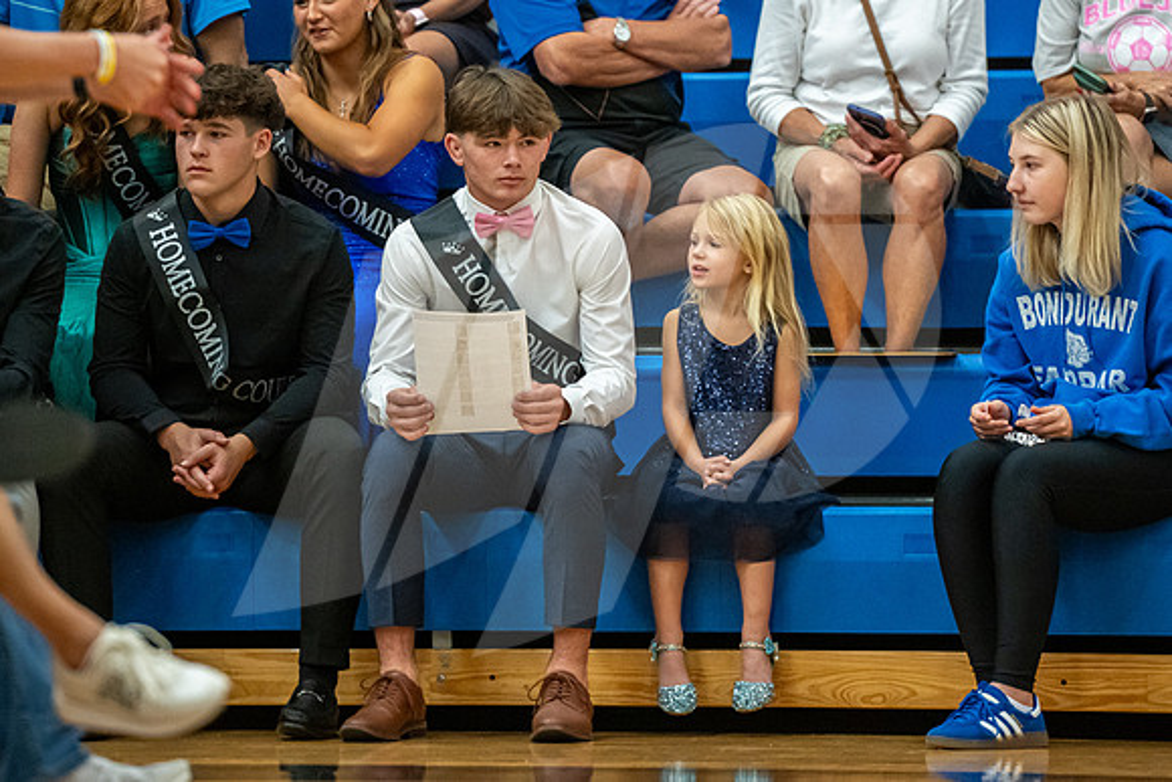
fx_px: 10092
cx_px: 595
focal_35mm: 310
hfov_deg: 6.6
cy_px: 202
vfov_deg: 4.4
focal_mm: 200
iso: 3200
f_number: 2.8
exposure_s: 1/500
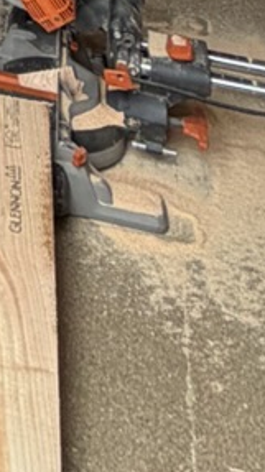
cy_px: -676
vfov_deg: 13.7
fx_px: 1364
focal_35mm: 109
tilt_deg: -0.5
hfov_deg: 9.5
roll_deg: +0.3
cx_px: -438
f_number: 2.2
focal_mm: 2.22
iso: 40
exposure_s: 1/192
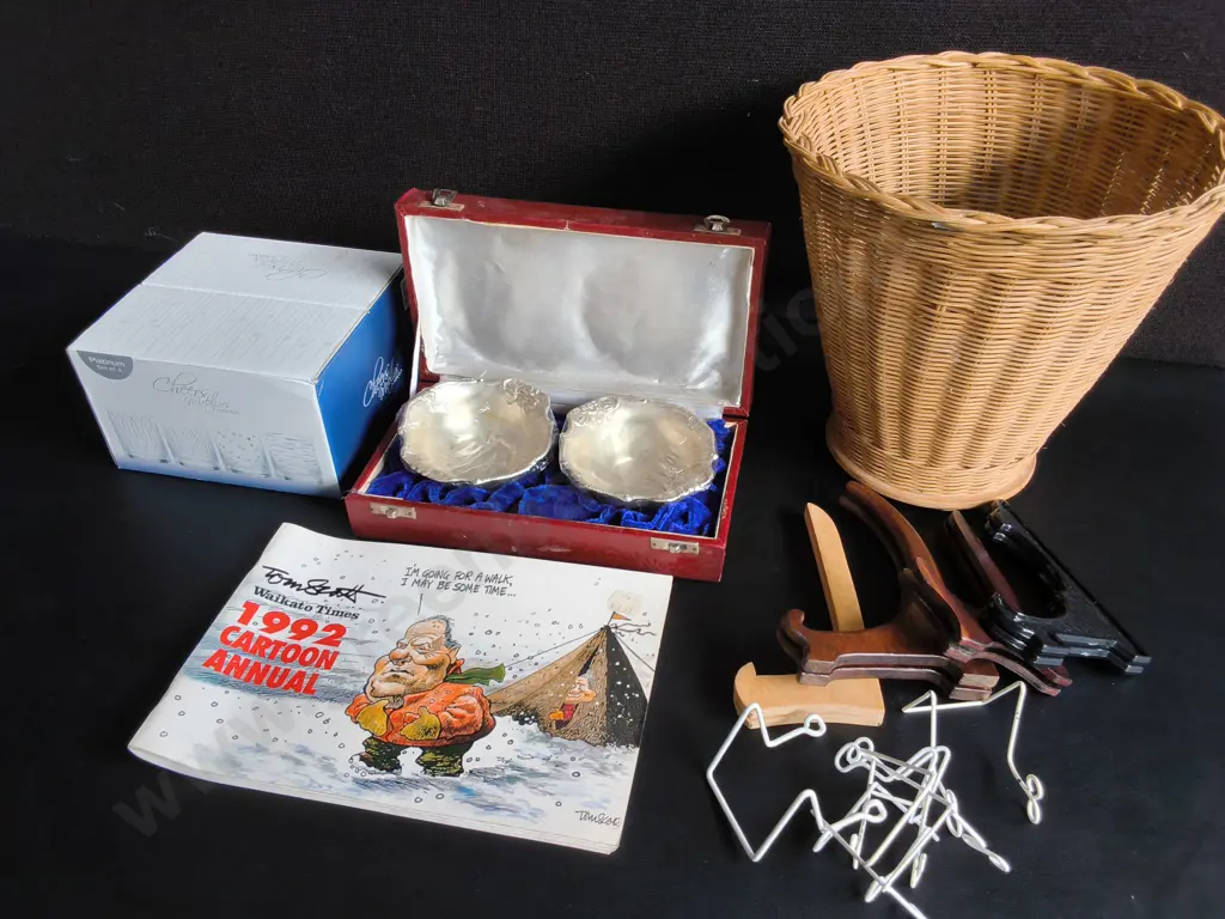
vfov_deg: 51.4
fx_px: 955
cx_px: 612
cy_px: 460
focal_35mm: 27
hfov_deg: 65.3
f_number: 2
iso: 50
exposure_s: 1/100
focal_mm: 2.87
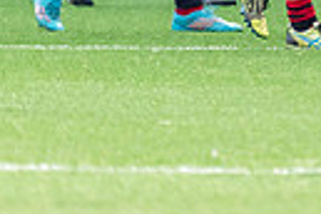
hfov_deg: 0.6
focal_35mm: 3253
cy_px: -175
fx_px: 29004
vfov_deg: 0.4
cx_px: 613
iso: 3200
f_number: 6.3
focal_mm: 600
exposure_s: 1/1600
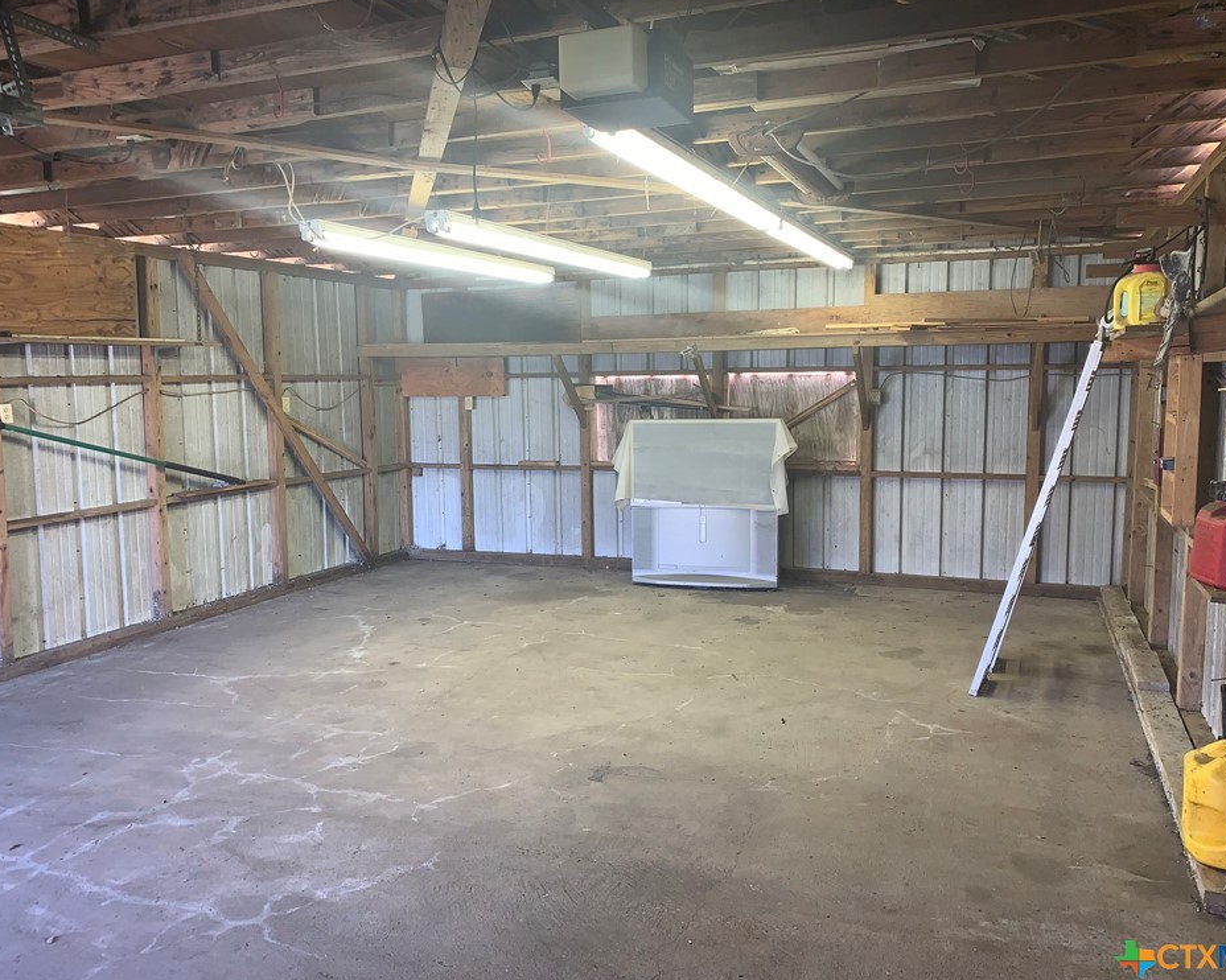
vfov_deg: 51.5
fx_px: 1016
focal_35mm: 28
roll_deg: +0.2
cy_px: 498
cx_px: 631
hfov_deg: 62.2
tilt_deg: -7.1
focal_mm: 4.25
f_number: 1.8
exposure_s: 1/24
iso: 25
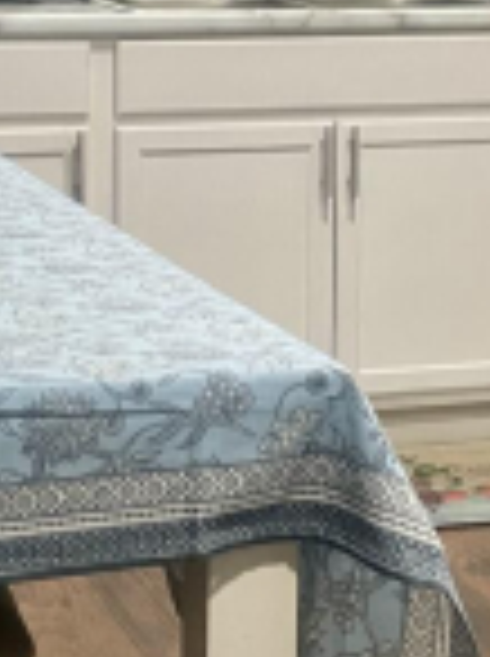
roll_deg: +0.0
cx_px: 351
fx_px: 2253
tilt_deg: -5.2
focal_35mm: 119
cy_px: 83
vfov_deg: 16.4
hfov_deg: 12.4
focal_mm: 4.2
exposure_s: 1/59
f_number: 1.6
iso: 250
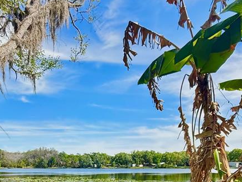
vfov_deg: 38.4
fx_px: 231
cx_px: 66
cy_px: 180
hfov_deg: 53.3
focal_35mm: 33
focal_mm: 2.22
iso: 64
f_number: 2.2
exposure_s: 1/928
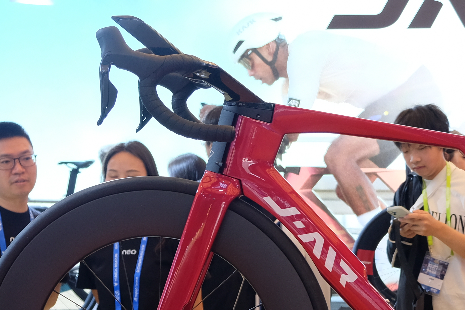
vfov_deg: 14.5
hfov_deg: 21.4
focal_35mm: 93
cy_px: 311
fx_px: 1201
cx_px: 420
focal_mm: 22.3
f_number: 4
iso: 500
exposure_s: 1/60
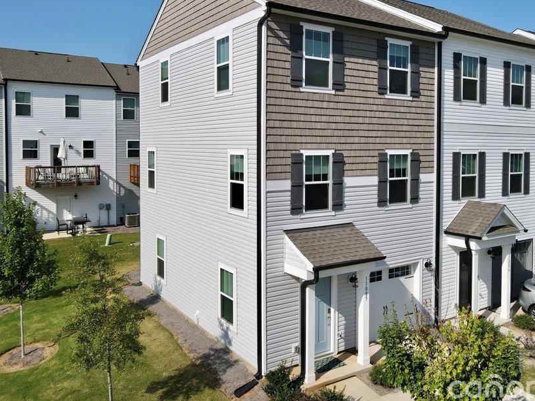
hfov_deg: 59.7
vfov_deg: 46.6
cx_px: 310
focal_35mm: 30
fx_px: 464
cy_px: 163
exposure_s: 1/1000
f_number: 2.8
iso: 100
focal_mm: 4.5
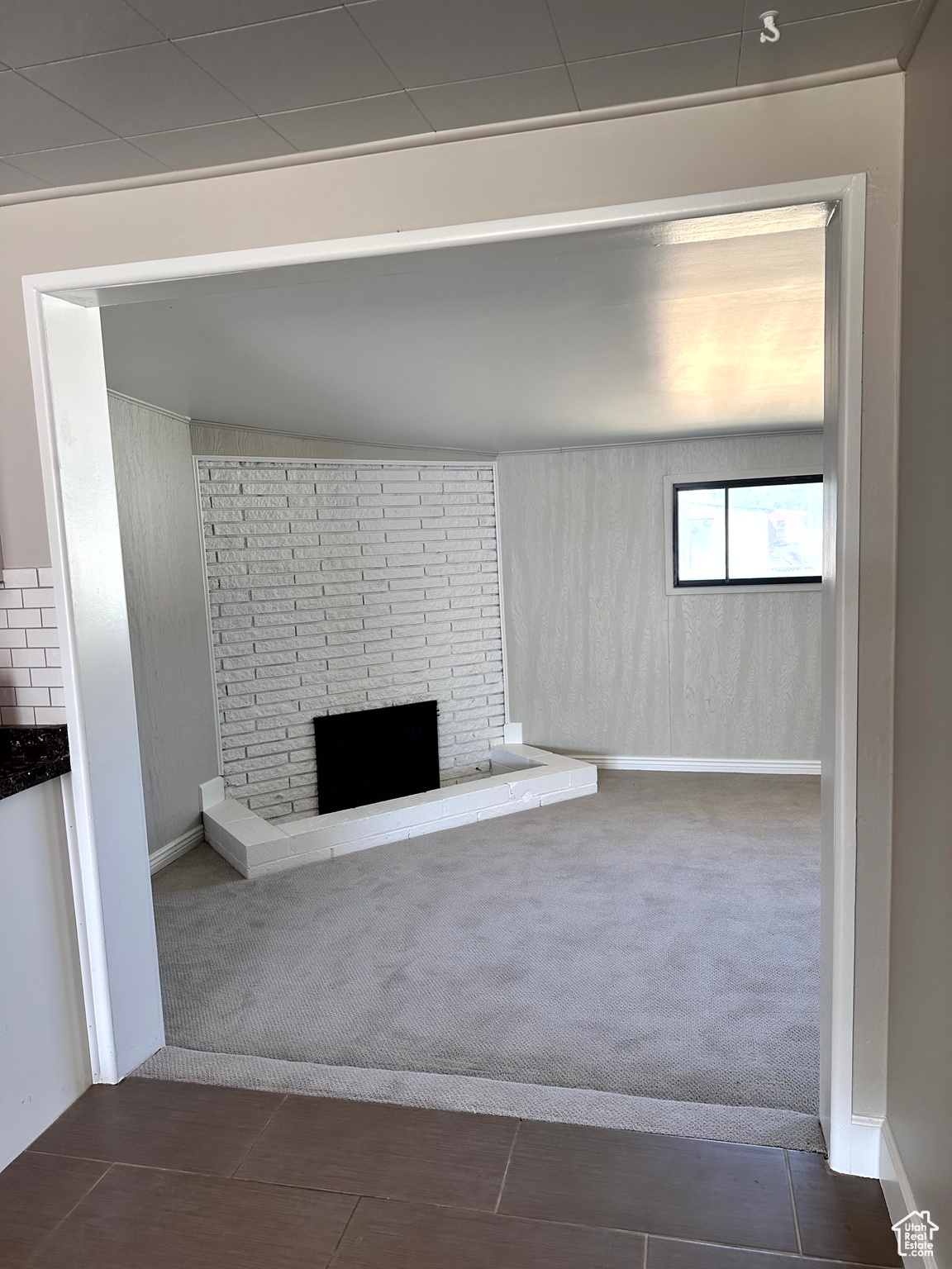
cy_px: 634
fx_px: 880
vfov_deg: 71.6
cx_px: 476
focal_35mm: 24
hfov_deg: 56.8
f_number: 1.78
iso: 125
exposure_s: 1/120
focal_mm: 6.86
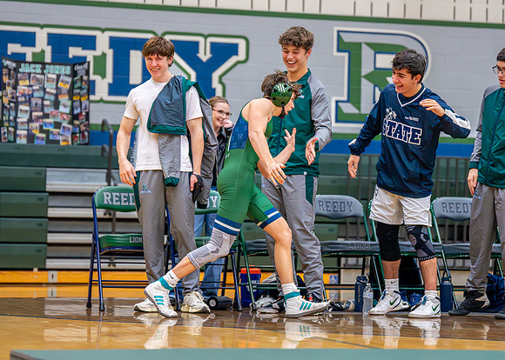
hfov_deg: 16.5
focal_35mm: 121
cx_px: 263
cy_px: 162
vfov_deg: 11.9
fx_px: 1736
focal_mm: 100
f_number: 2.8
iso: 6400
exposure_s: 1/1000
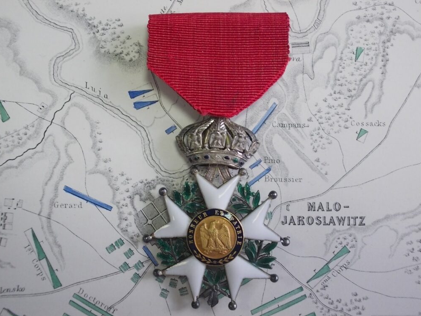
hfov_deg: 42.9
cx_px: 210
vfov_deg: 32.9
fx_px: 535
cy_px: 161
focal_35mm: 44
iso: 125
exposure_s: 1/30
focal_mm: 6.1
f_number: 3.3
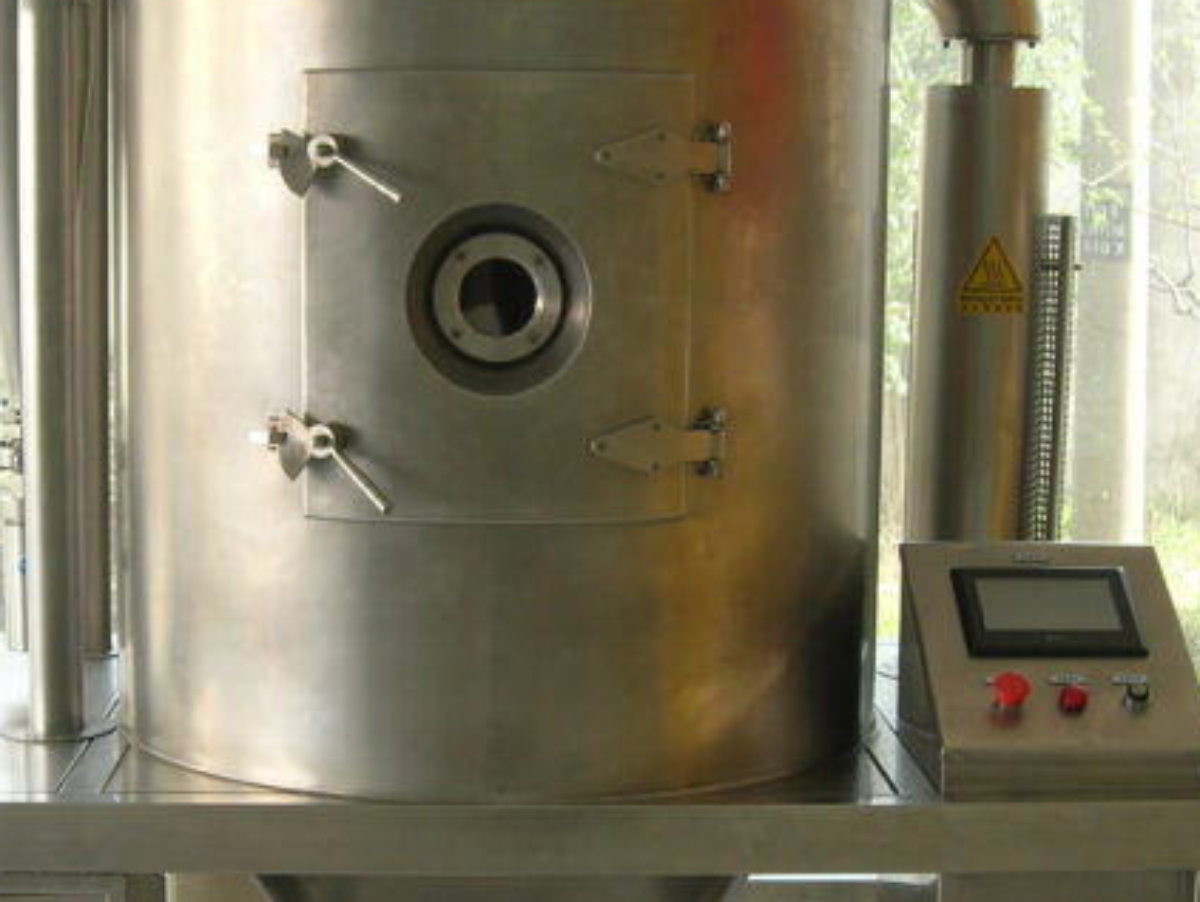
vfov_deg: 20.4
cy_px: 563
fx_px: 2497
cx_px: 600
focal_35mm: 72
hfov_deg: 27.0
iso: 64
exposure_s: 1/62.3
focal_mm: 7.8
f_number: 2.8
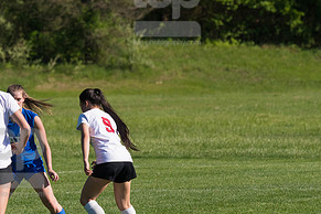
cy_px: 159
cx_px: 11
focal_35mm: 598
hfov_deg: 3.4
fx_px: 5332
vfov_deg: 2.3
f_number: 5.6
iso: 250
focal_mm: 200
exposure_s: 1/1600
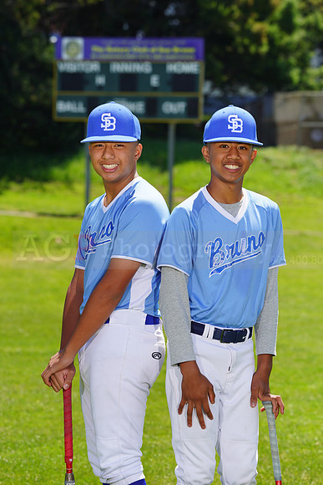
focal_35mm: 183
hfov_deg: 7.5
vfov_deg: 11.2
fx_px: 2461
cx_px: 162
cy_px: 242
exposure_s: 1/250
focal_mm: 183
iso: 100
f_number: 8
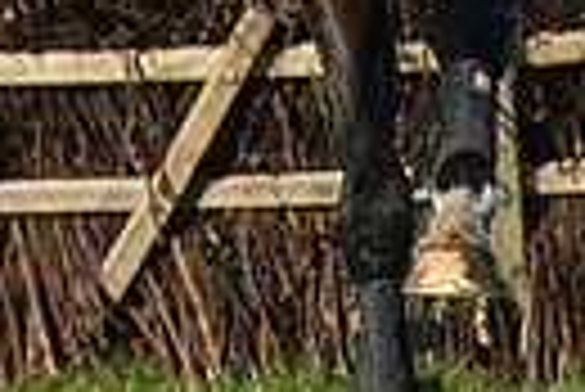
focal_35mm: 1628
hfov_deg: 1.3
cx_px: -157
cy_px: -409
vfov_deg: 0.8
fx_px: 26484
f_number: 7.1
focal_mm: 300
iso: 400
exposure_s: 1/2500
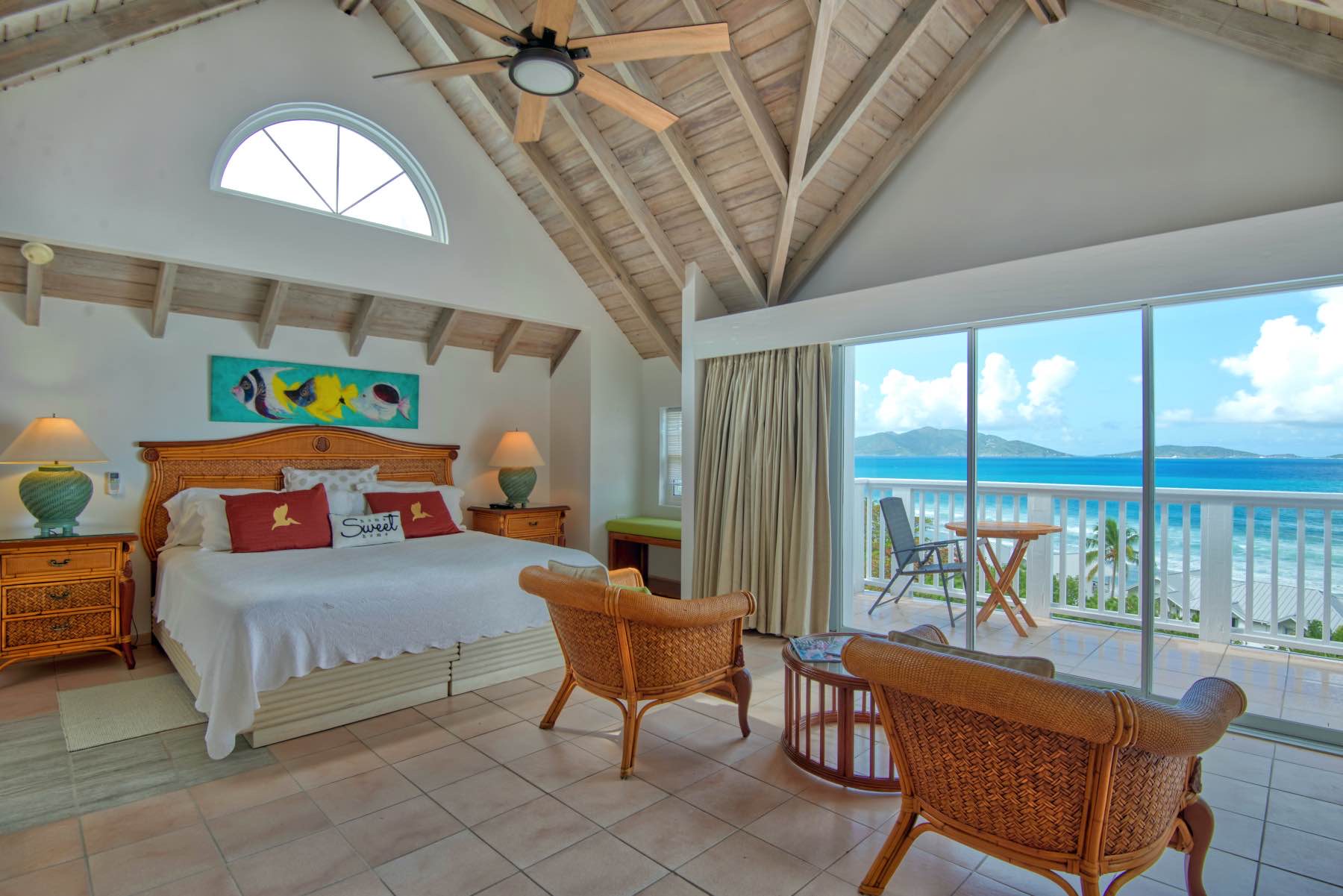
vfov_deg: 67.4
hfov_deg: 90.0
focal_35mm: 18
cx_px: 672
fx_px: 672
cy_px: 448
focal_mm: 18
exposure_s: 1/30
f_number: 9
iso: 100
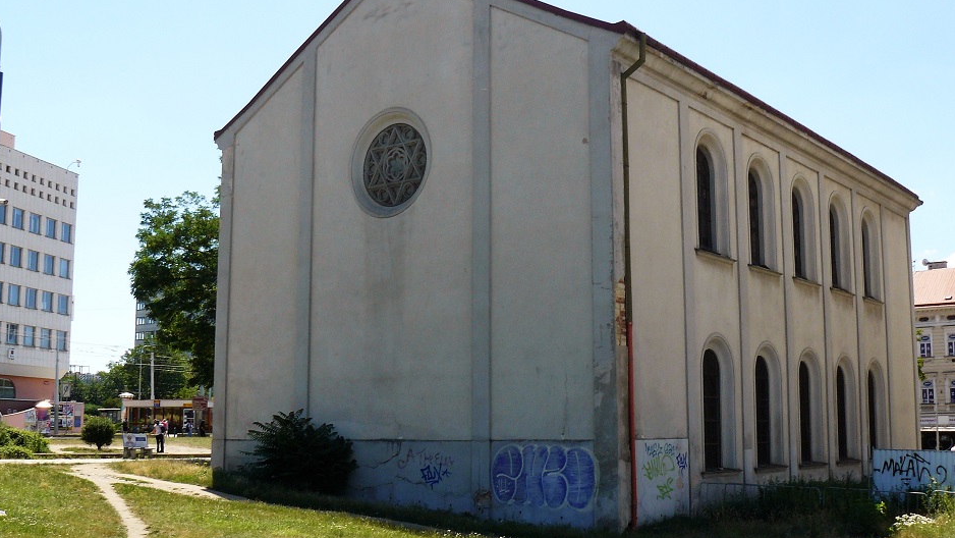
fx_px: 1013
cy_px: 279
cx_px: 484
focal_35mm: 40
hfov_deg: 50.5
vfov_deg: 29.7
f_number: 5.6
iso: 100
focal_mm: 6
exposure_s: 1/250
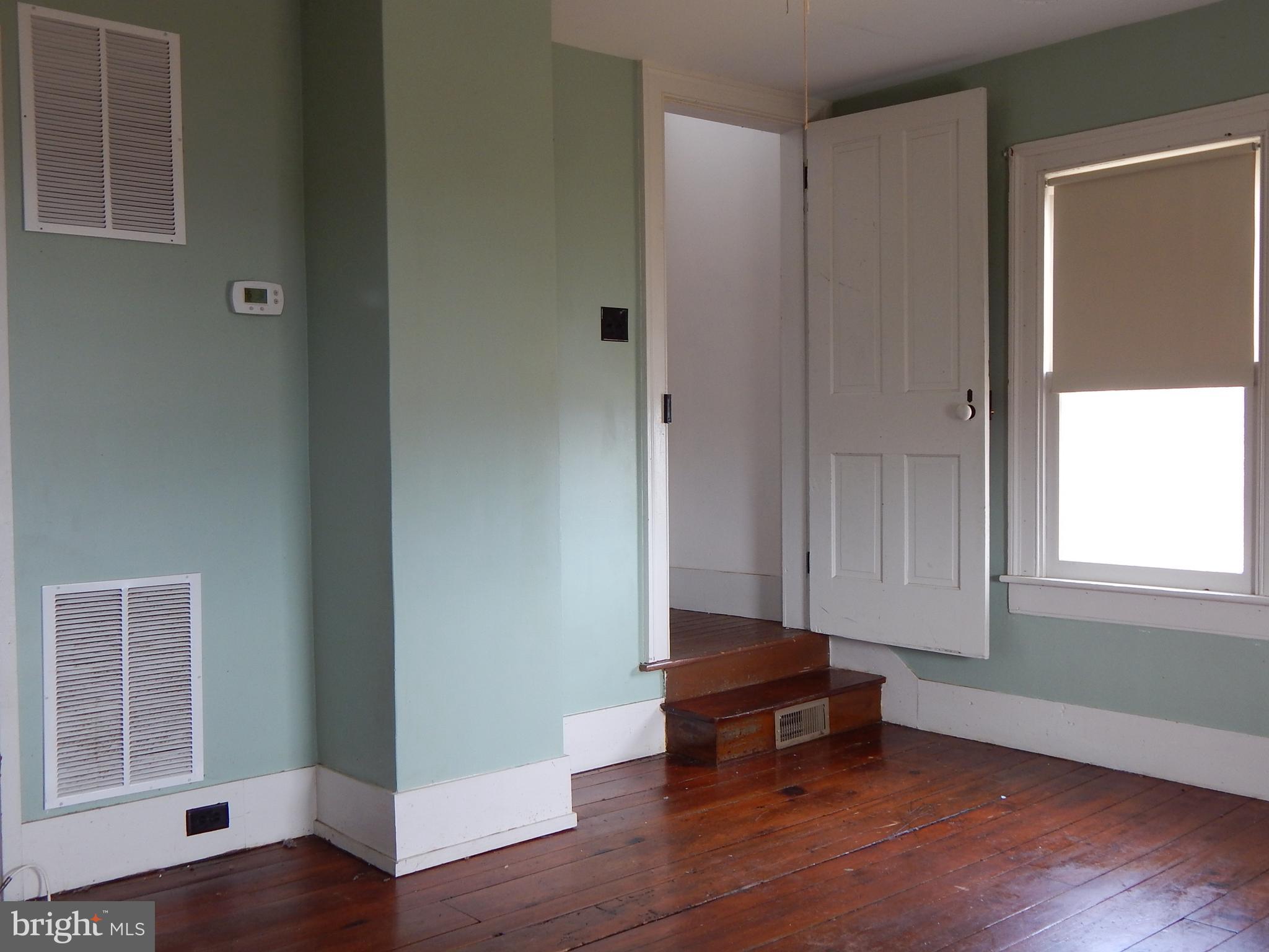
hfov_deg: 54.0
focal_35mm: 34
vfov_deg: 41.8
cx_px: 634
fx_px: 1246
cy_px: 476
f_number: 3.3
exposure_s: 1/30
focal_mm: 6.1
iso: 140
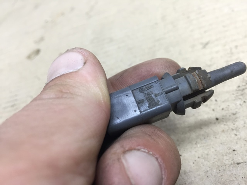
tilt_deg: -39.8
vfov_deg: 48.2
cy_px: 92
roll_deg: +26.5
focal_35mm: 29
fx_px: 207
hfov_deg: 61.7
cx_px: 124
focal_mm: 4.15
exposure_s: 1/33
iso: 125
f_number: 2.2
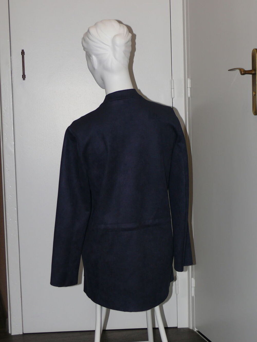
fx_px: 742
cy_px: 171
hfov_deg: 19.6
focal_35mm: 75
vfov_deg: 26.0
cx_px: 128
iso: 100
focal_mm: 12.5
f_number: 3.2
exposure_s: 1/30
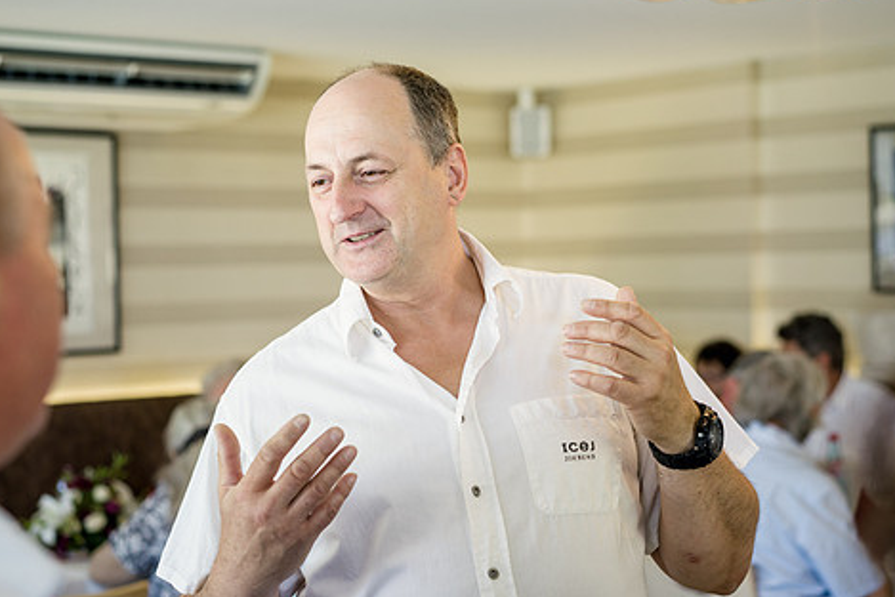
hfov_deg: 29.6
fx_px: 1691
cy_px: 297
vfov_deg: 20.0
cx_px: 408
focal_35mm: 68
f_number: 2.8
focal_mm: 55
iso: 800
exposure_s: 1/100
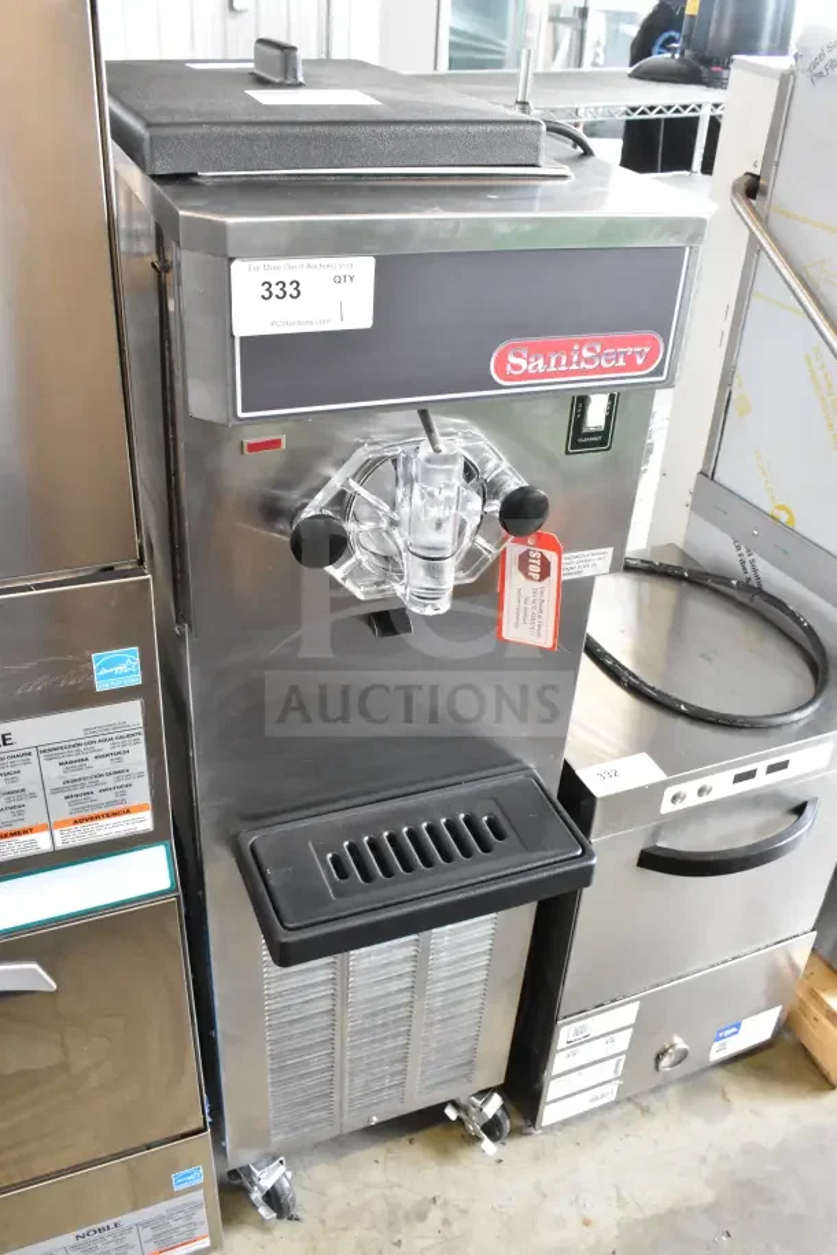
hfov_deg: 43.6
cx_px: 418
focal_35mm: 30
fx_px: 1046
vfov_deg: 61.9
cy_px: 628
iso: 6400
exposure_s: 1/160
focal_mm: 20
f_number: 6.3
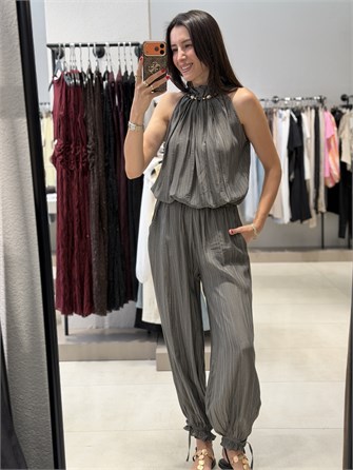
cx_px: 176
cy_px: 235
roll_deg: +0.6
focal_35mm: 48
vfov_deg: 39.6
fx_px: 652
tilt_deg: -23.6
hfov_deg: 30.3
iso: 64
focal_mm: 6.76
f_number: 1.78
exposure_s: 1/100
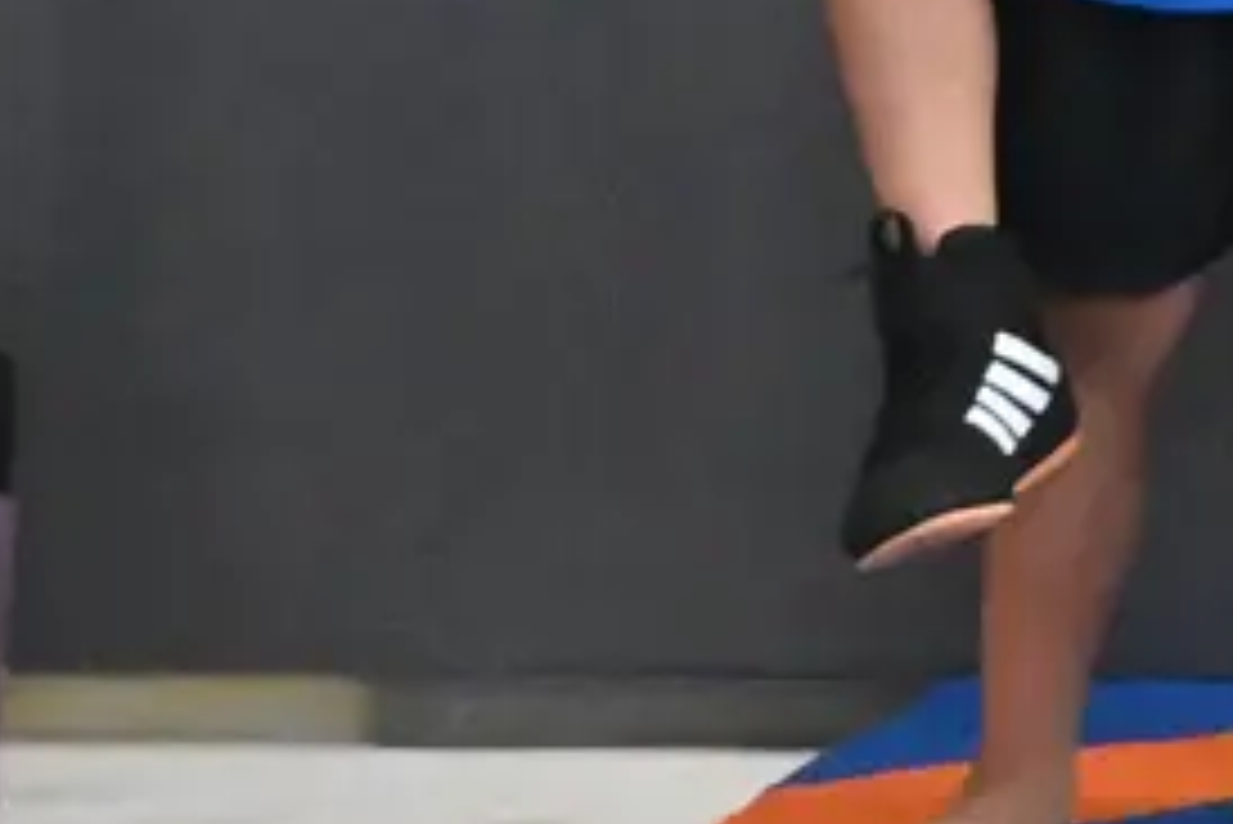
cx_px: 3861
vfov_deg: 2.6
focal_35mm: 525
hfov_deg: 3.8
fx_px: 17990
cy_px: -1418
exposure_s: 1/50
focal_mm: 50
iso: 6400
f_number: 6.3
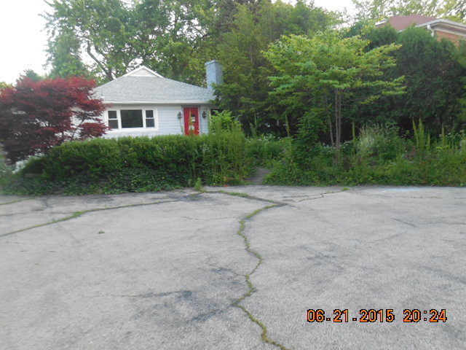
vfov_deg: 46.8
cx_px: 233
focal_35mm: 30
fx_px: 404
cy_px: 175
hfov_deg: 60.0
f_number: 3.8
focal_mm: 5.3
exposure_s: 1/25
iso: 450
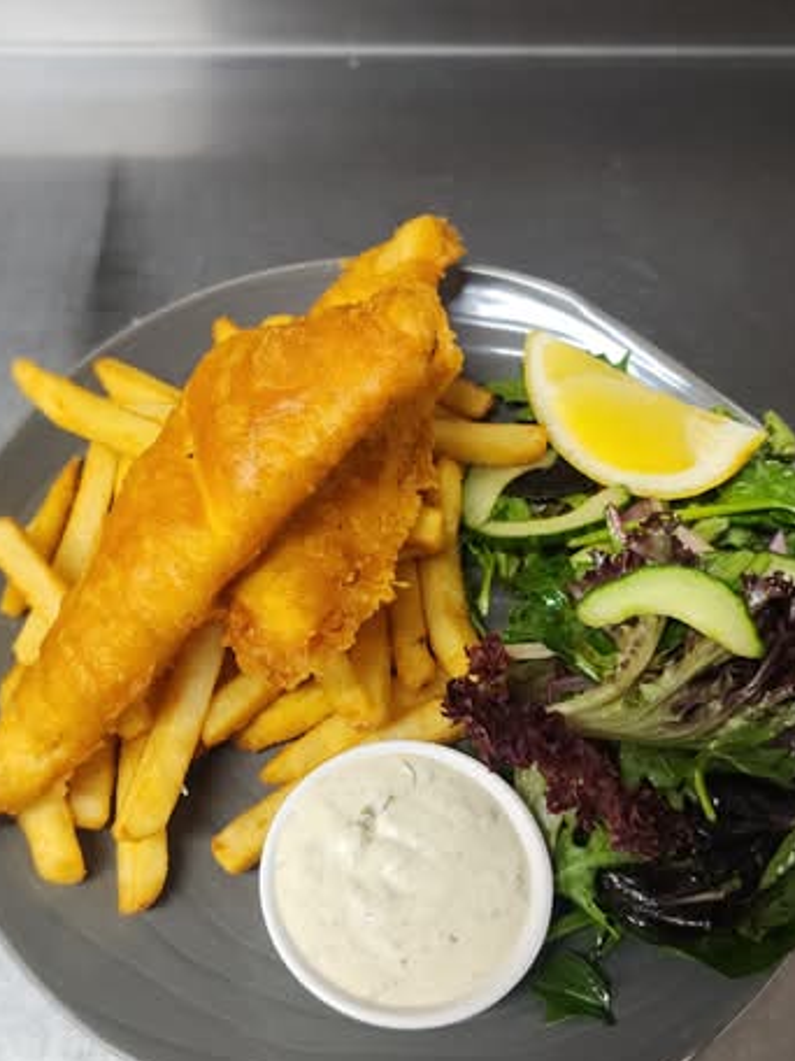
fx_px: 1133
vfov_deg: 50.1
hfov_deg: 38.6
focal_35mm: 37
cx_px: 367
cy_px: 550
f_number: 1.8
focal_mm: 6.4
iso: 200
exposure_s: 1/50
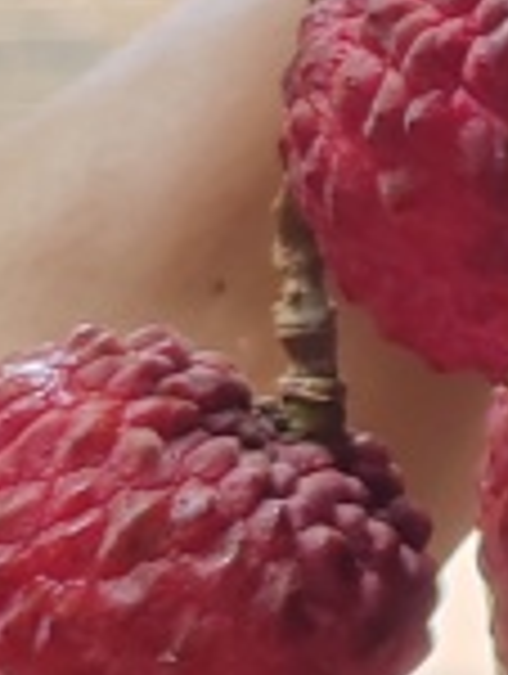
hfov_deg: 6.9
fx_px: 3746
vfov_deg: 10.2
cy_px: 74
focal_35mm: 192
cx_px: 1564
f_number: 1.9
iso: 100
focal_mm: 5.52
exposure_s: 1/110
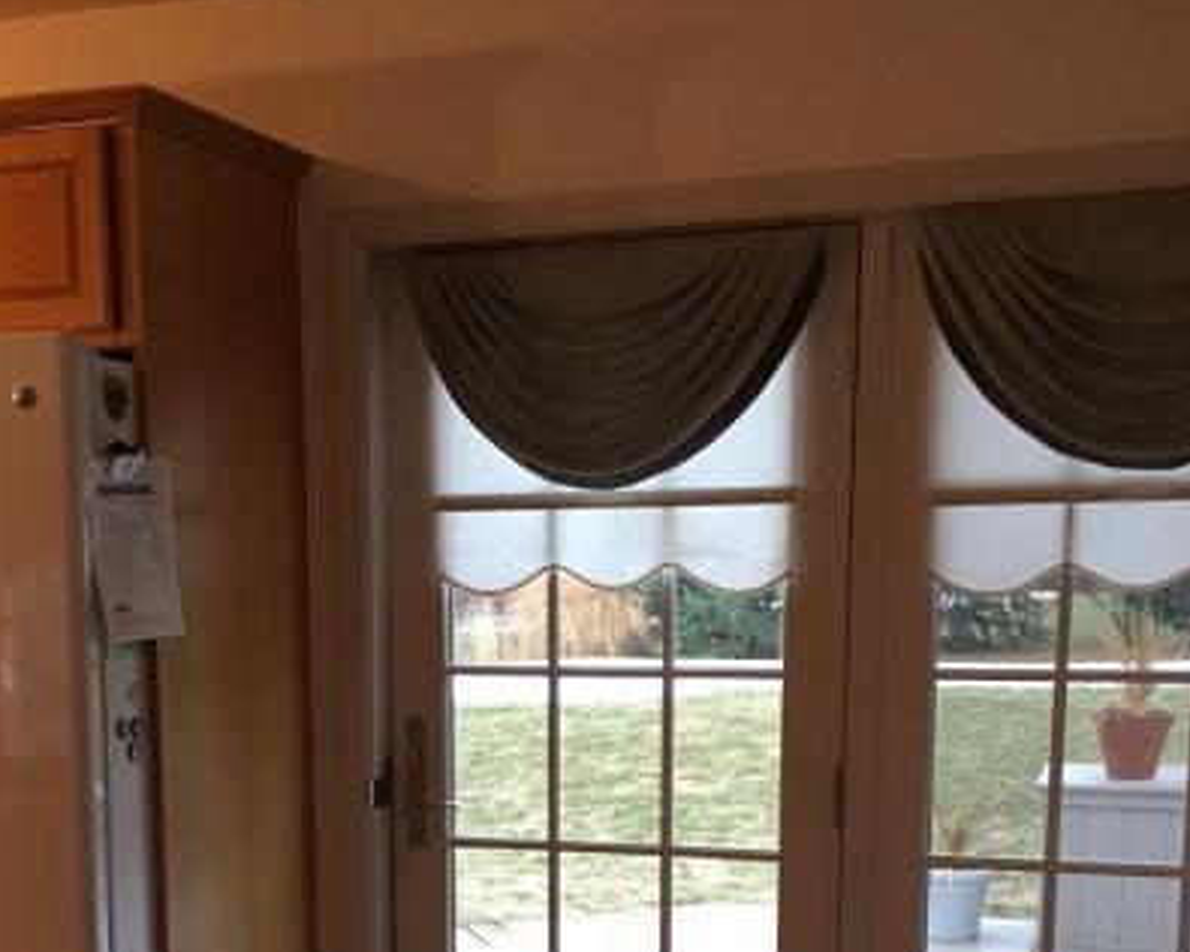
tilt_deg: -9.9
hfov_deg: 33.9
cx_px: 422
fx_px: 1937
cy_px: 901
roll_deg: +1.2
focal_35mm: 55
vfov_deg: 26.5
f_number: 2.2
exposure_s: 1/30
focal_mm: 4.15
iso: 64
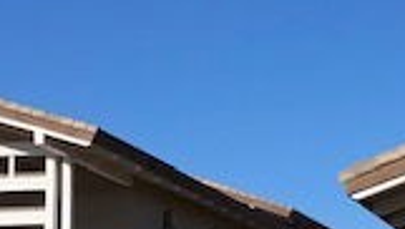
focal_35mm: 121
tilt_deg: +1.4
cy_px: 372
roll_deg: -0.5
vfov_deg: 9.7
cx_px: 274
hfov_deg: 17.6
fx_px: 1301
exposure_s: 1/1869
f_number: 1.8
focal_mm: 3.99
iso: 20
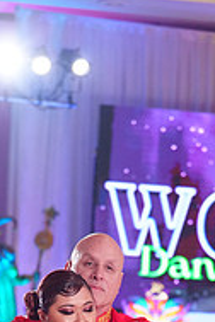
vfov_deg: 9.3
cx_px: 96
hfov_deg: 6.4
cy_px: 484
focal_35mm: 215
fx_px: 1926
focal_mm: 70
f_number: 2.8
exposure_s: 1/640
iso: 2500
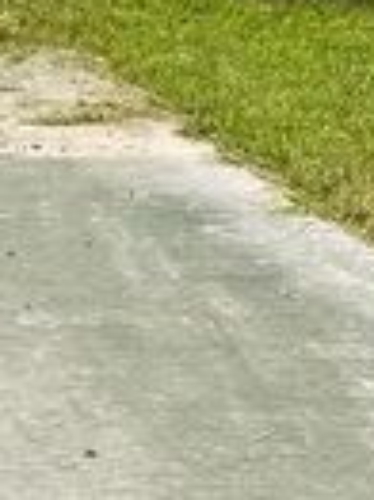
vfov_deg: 9.9
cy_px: -466
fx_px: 2713
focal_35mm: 188
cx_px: -61
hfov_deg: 7.8
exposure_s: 1/4405
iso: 80
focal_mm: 6.76
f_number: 1.78
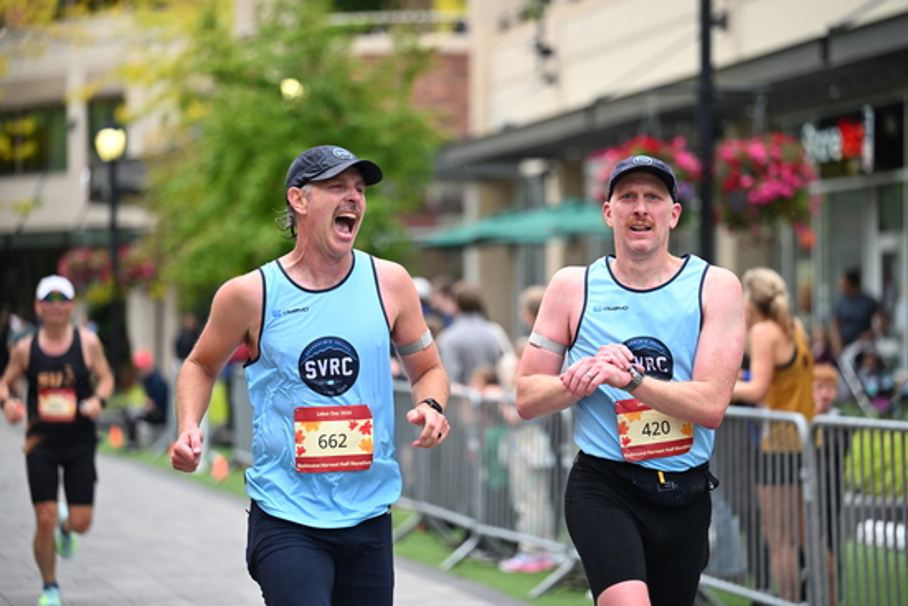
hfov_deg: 15.8
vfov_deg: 10.6
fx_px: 3280
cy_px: 303
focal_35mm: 130
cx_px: 454
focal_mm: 130
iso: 1250
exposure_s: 1/2000
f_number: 2.8
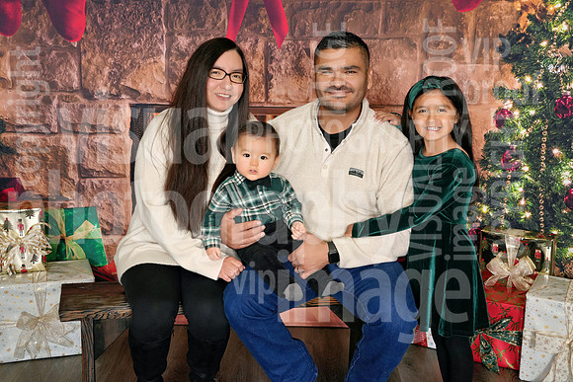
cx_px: 286
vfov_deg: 27.3
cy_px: 191
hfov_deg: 40.0
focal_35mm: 50
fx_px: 788
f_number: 8
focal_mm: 33
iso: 800
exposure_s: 1/125
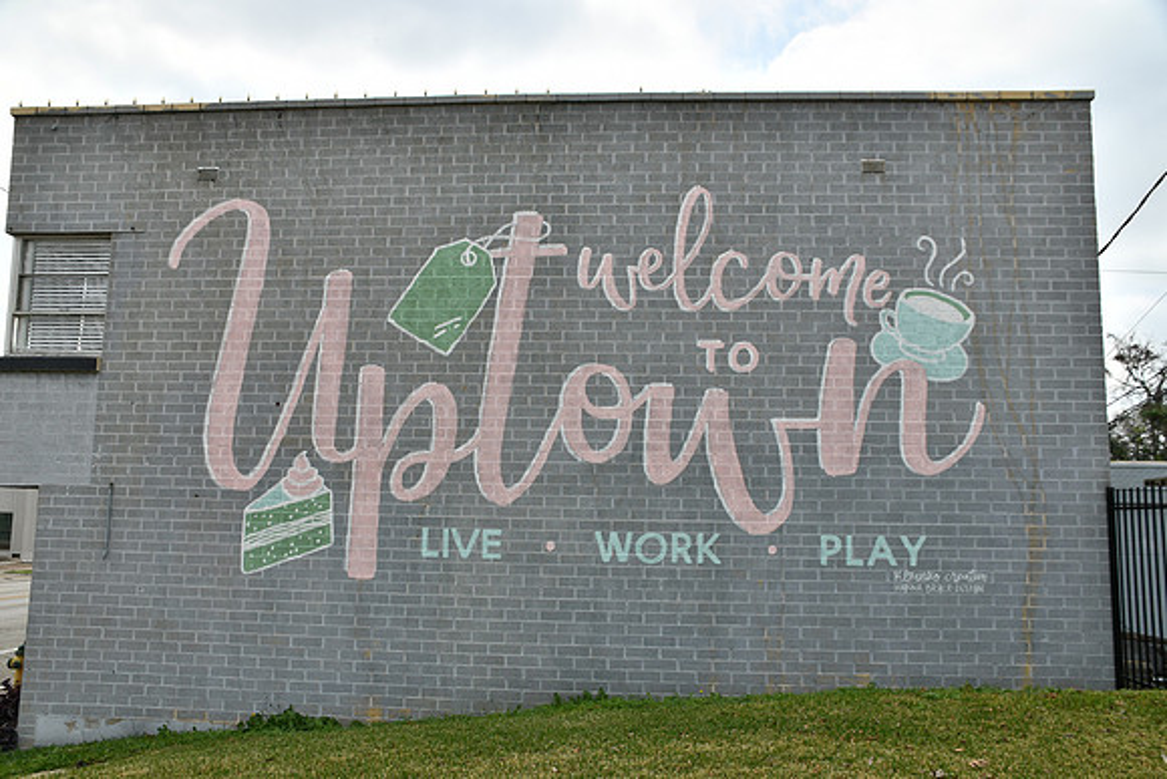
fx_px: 973
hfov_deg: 61.9
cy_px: 390
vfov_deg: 43.6
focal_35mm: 30
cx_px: 584
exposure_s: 1/320
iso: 100
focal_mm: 20
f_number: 9
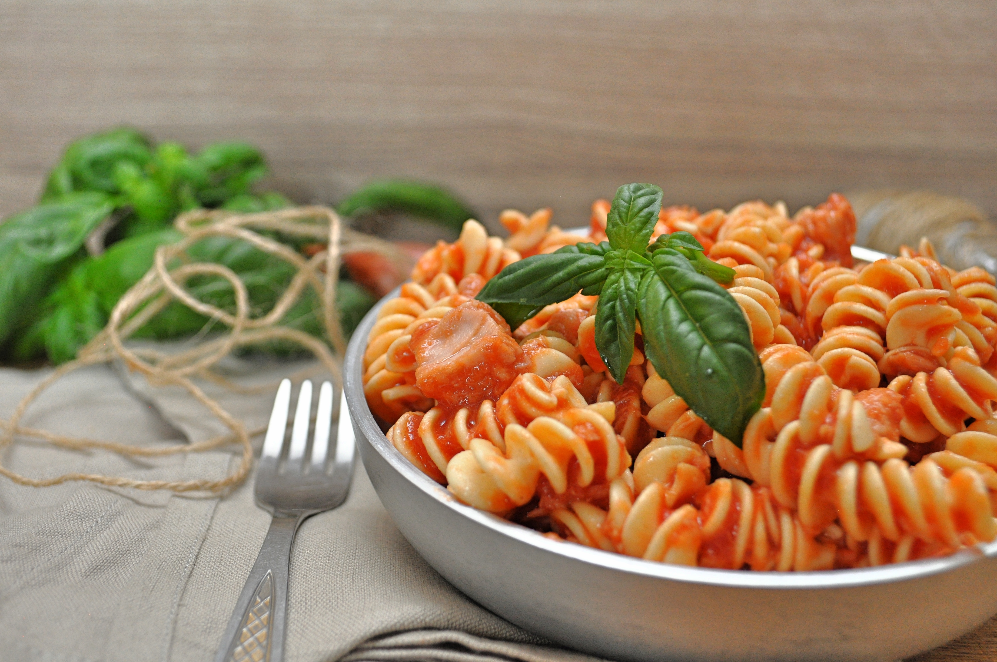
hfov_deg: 41.2
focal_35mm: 48
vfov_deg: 28.0
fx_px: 1328
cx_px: 498
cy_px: 331
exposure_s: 1/60
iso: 800
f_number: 4.8
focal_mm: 32
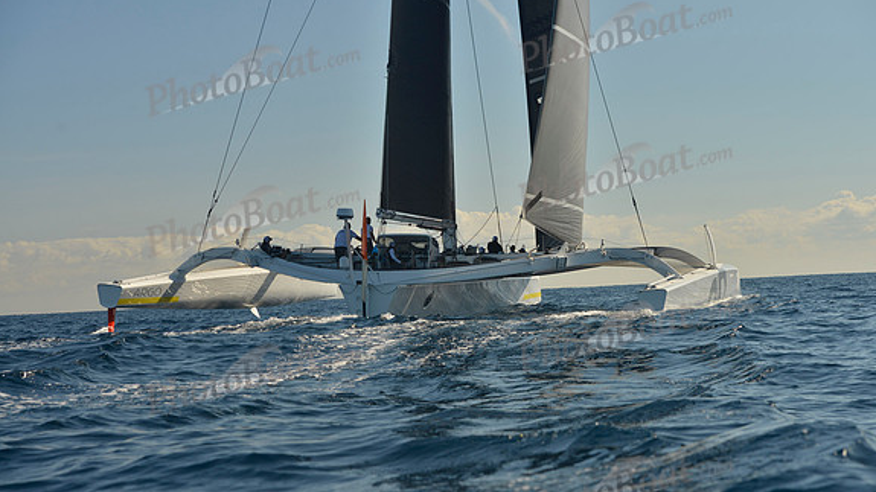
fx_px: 1718
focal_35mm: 74
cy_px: 275
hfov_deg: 28.6
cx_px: 440
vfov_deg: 16.3
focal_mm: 70
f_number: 7.1
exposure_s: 1/640
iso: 200
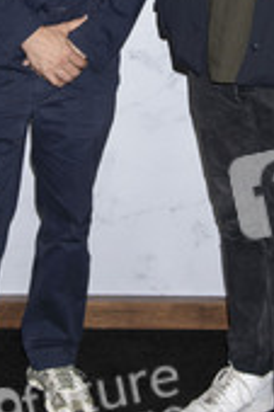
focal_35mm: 94
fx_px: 1075
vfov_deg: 21.3
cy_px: 61
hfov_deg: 14.5
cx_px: 133
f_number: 5
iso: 640
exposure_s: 1/200
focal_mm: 40
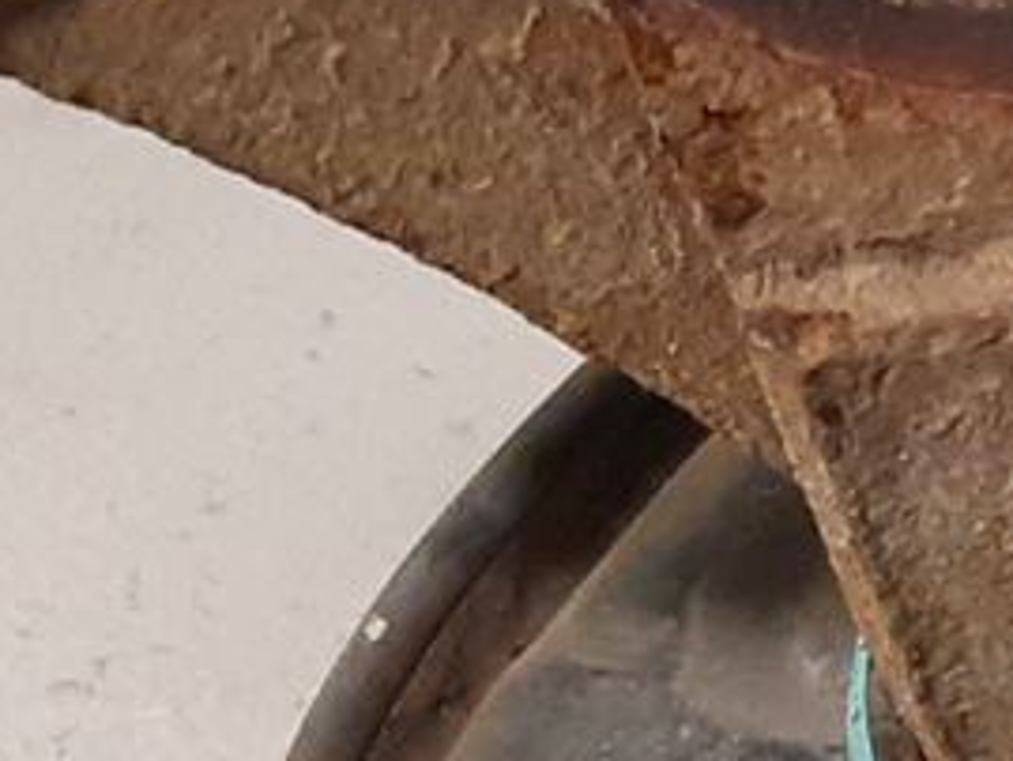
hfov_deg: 9.1
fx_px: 5797
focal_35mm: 198
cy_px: 791
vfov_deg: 7.5
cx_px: 2335
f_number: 1.7
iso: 250
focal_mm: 3.93
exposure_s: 1/50
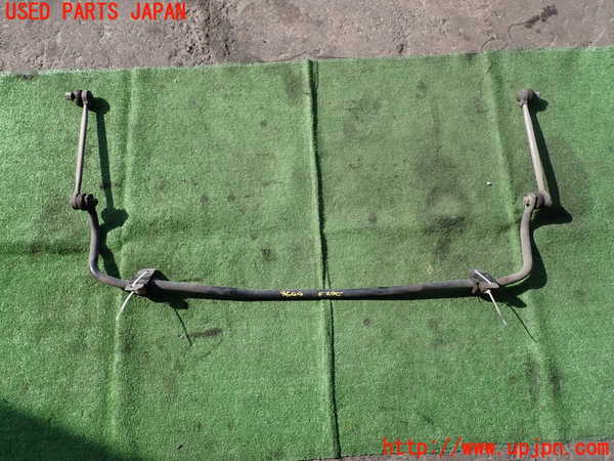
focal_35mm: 25
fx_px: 443
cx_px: 307
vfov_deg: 54.9
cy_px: 230
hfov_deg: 69.4
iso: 100
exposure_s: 1/800
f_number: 2.8
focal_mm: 4.5
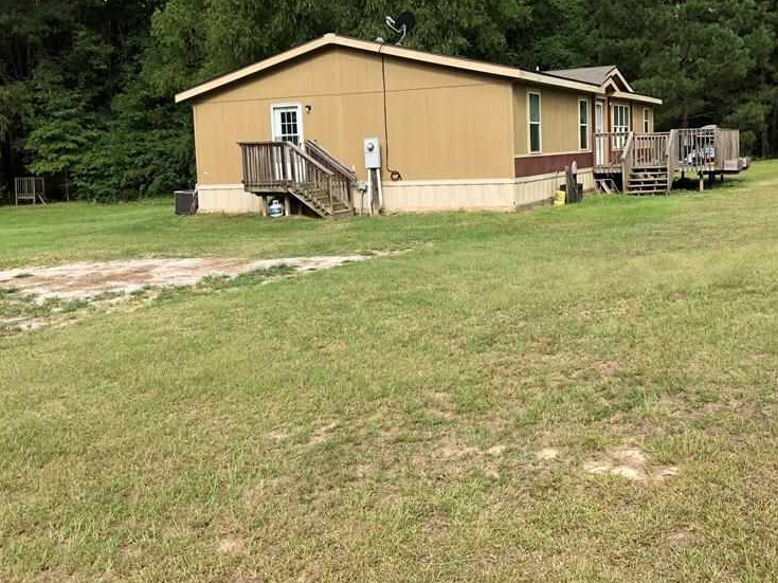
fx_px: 876
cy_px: 216
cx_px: 433
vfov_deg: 36.6
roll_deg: +2.5
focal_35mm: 39
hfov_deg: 47.8
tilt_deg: -5.0
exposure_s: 1/727
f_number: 1.8
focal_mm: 3.99
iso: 20
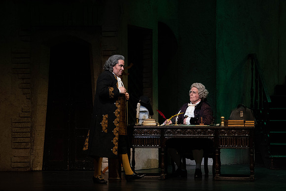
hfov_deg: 11.5
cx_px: 143
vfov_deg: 7.7
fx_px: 1422
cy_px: 96
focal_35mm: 179
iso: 3200
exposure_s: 1/250
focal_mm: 179
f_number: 9
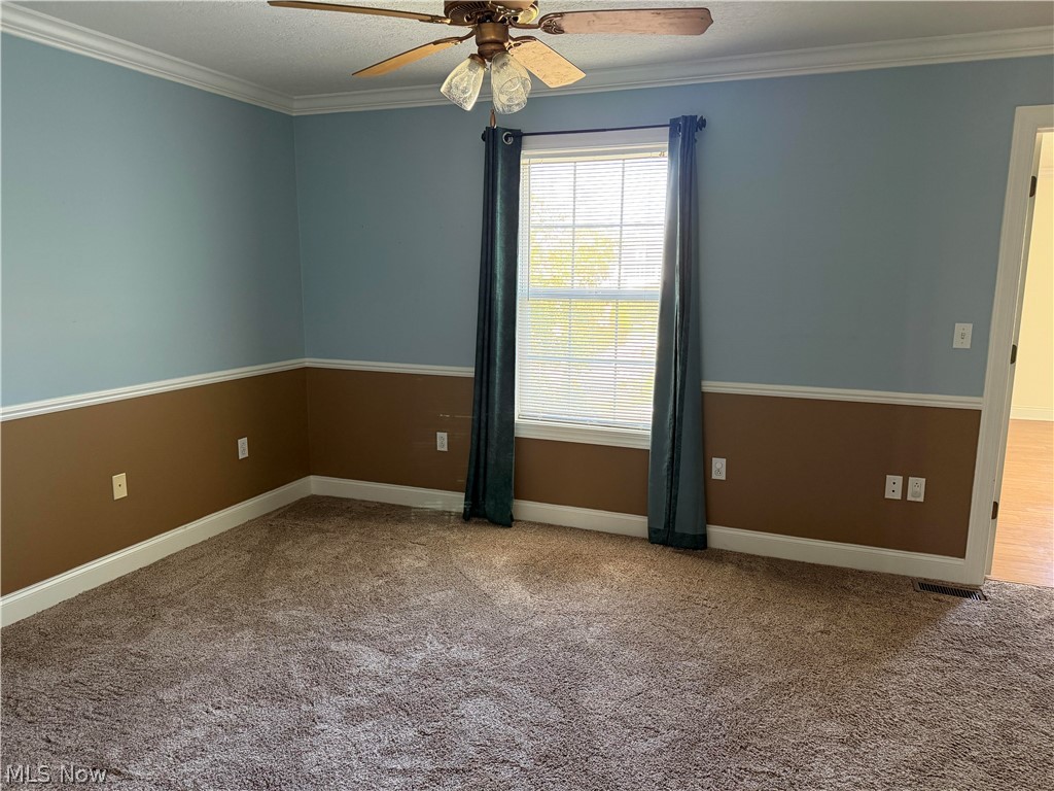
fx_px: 731
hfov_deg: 71.6
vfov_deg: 56.8
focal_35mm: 24
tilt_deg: -9.7
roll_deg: -0.2
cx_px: 527
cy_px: 396
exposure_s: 1/60
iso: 400
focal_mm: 6.76
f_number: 1.78
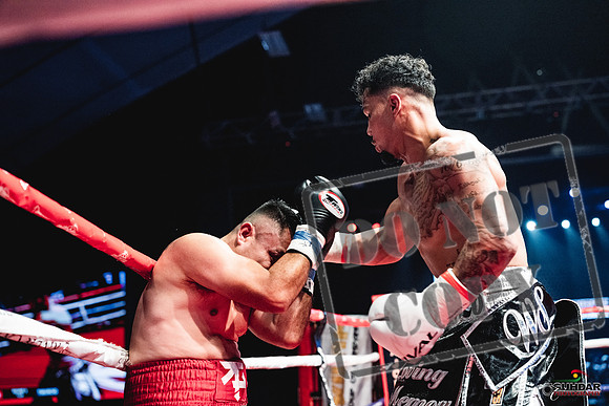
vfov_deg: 27.0
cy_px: 203
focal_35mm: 50
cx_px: 304
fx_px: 846
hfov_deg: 39.6
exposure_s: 1/1000
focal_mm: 50
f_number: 2.8
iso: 4000
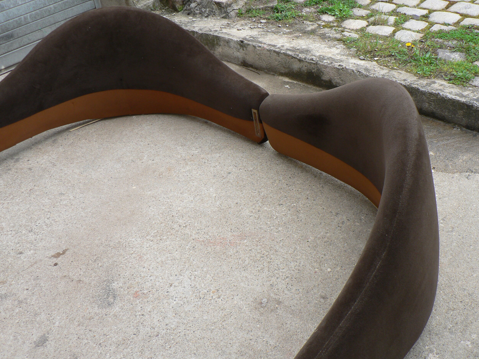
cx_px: 236
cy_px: 178
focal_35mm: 37
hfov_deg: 50.1
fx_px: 512
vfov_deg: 38.7
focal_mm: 6
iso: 80
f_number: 2.8
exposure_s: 1/125
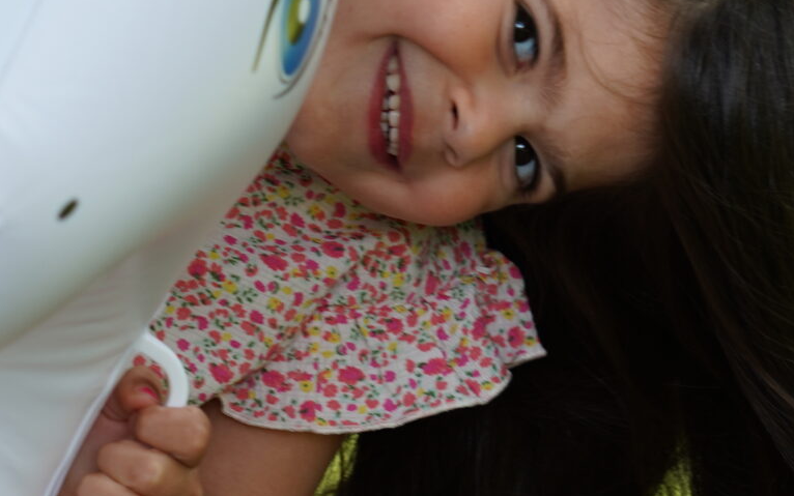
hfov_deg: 7.3
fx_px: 6190
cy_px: 192
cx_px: -67
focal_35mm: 286
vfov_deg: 4.6
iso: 100
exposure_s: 1/100
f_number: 4.5
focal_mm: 84
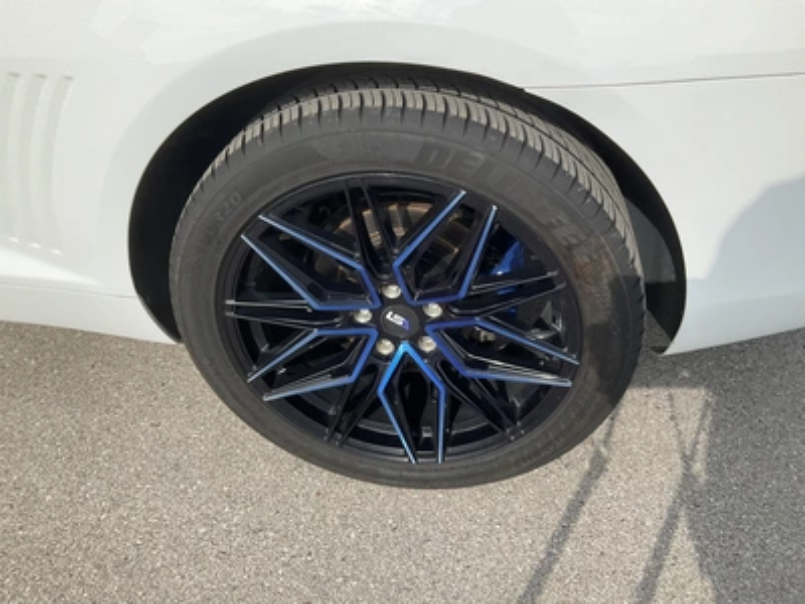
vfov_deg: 48.2
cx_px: 402
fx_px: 674
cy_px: 302
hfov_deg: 61.7
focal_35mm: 29
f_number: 1.8
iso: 25
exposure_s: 1/1412
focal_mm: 3
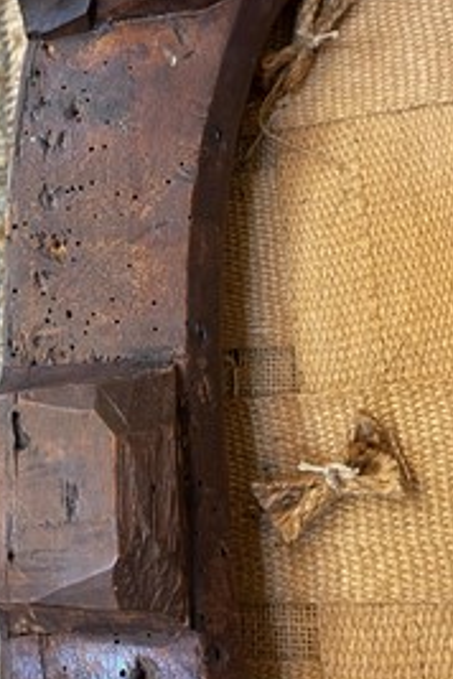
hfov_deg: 33.8
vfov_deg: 49.5
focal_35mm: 39
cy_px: 308
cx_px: 143
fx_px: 736
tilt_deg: -71.9
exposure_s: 1/50
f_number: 1.6
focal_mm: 5.1
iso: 250
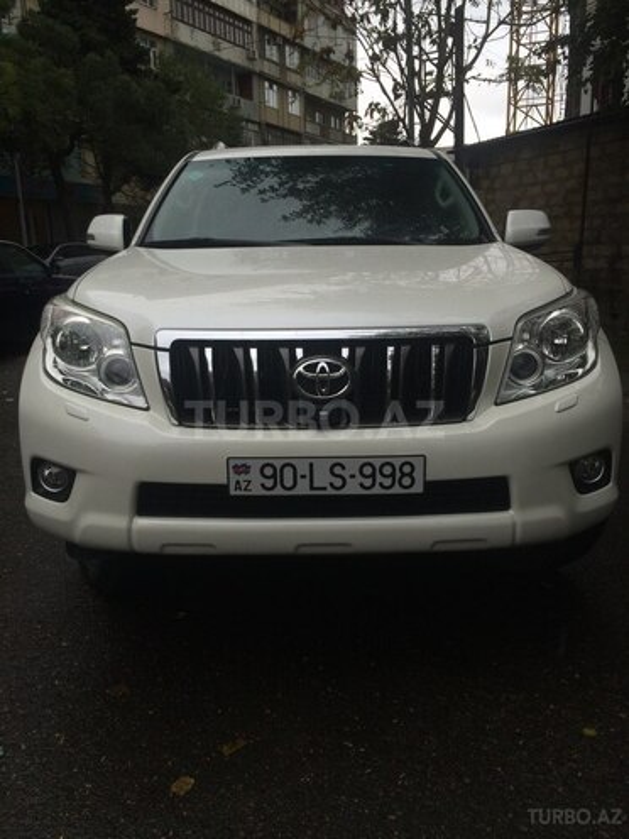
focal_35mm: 29
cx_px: 314
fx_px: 703
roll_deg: +2.6
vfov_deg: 61.7
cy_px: 420
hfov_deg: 48.2
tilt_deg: -14.3
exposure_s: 1/562
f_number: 2.2
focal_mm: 4.15
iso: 32
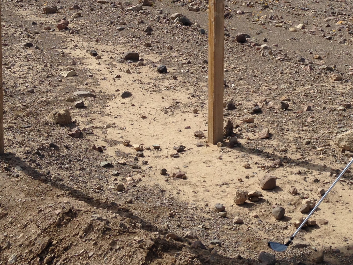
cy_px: 25
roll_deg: -0.7
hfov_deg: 25.7
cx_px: 255
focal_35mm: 75
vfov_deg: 19.3
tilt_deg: -9.7
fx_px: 765
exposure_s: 1/2088
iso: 50
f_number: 2.4
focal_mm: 4.12
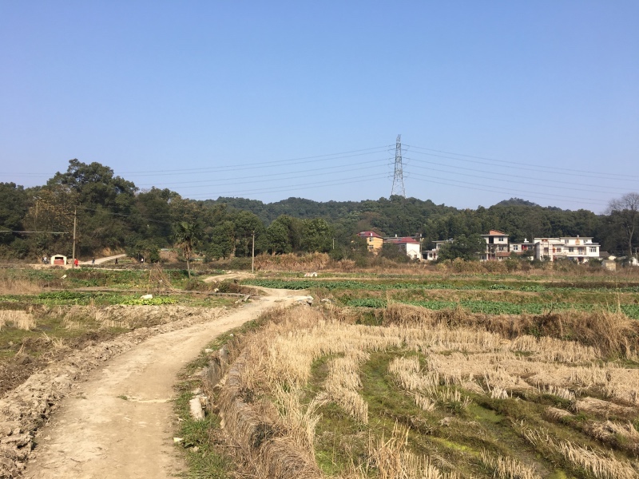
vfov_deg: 48.2
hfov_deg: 61.7
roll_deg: -0.5
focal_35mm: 29
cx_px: 320
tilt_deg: +4.7
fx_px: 535
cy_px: 240
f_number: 2.2
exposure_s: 1/1221
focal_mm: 4.15
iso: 25
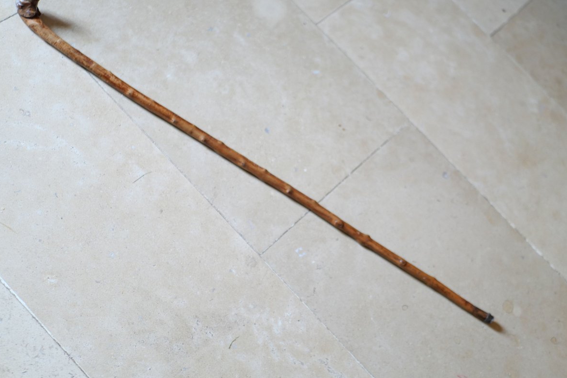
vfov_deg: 25.5
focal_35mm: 53
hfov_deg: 37.5
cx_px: 279
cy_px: 170
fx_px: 835
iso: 640
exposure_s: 1/60
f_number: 1.7
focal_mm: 25
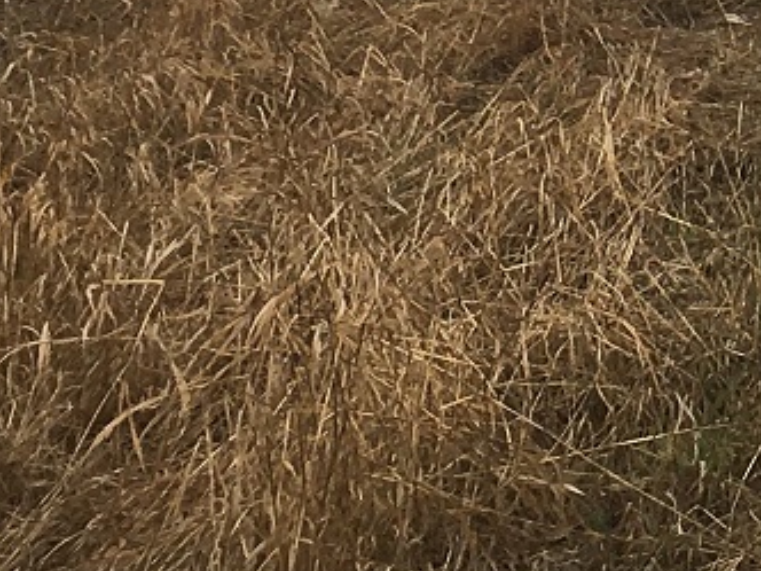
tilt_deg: -4.3
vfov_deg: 8.0
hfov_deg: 10.8
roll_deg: -4.3
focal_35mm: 176
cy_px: -569
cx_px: 1153
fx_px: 3869
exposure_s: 1/206
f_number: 2.2
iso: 25
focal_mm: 4.15
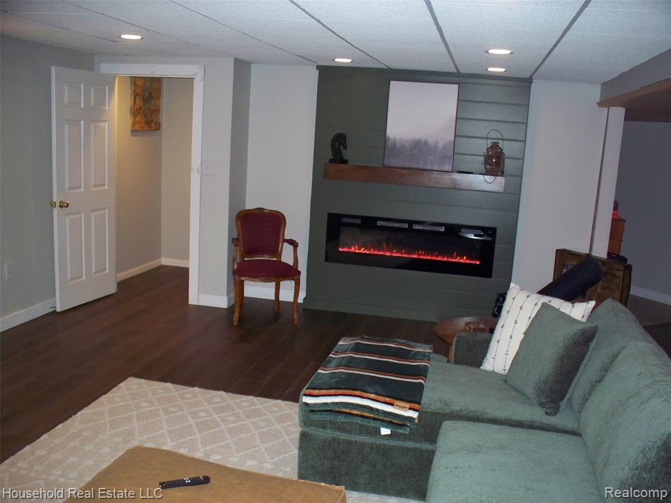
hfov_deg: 52.6
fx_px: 678
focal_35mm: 35
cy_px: 252
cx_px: 336
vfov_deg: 40.7
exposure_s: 1/30
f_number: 2.8
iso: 200
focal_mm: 7.54
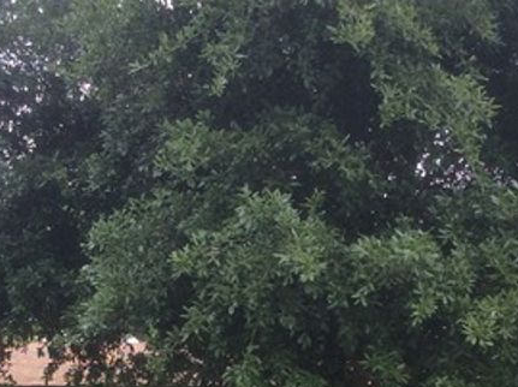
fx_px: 1136
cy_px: 459
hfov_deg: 25.6
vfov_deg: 18.4
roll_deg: +1.3
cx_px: 197
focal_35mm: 76
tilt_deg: +2.0
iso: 32
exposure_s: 1/397
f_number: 2.4
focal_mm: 3.3
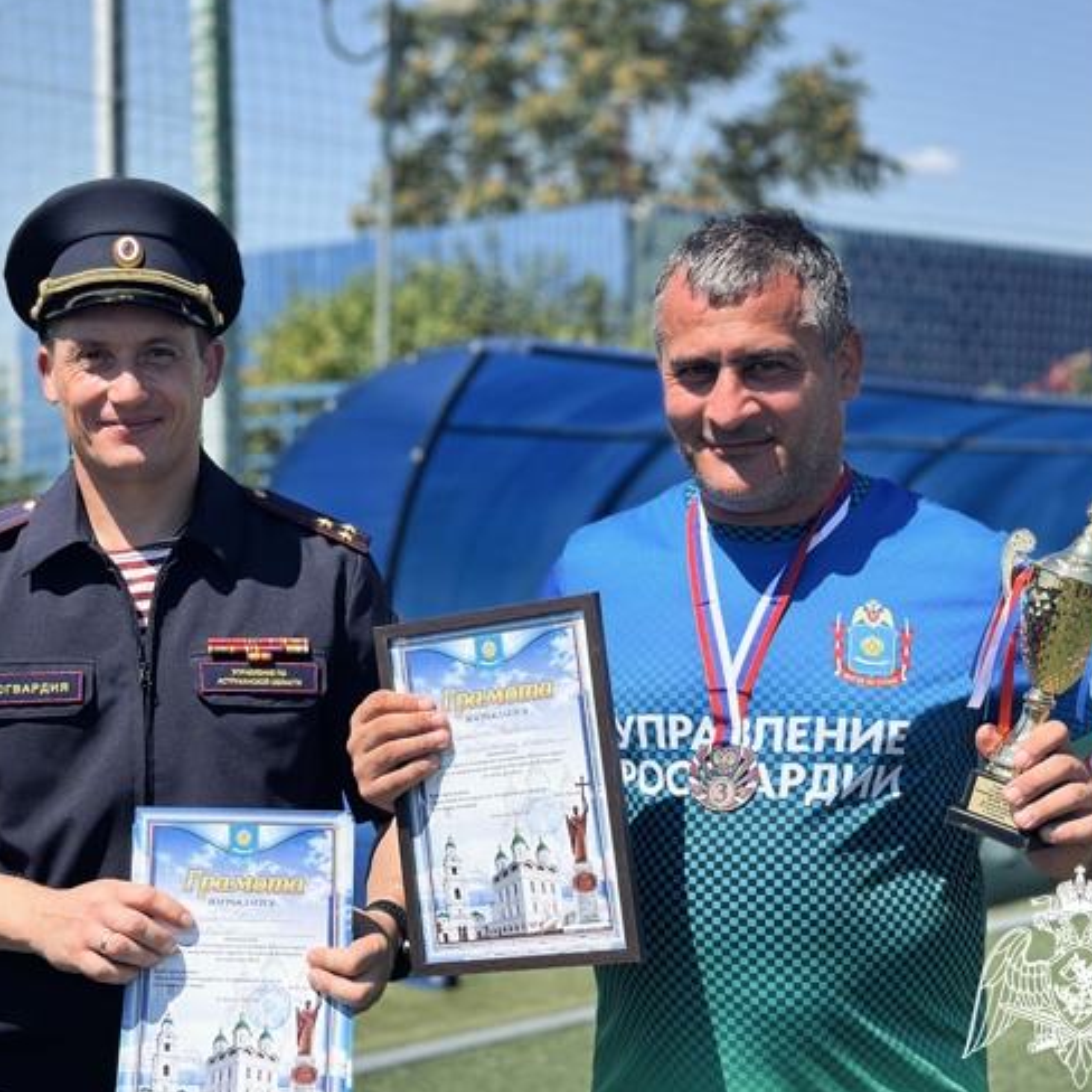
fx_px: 2070
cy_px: 548
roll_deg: -0.3
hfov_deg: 29.5
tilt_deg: +1.3
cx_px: 471
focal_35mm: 58
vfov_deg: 29.6
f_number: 1.78
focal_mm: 6.86
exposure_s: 1/4367
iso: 100
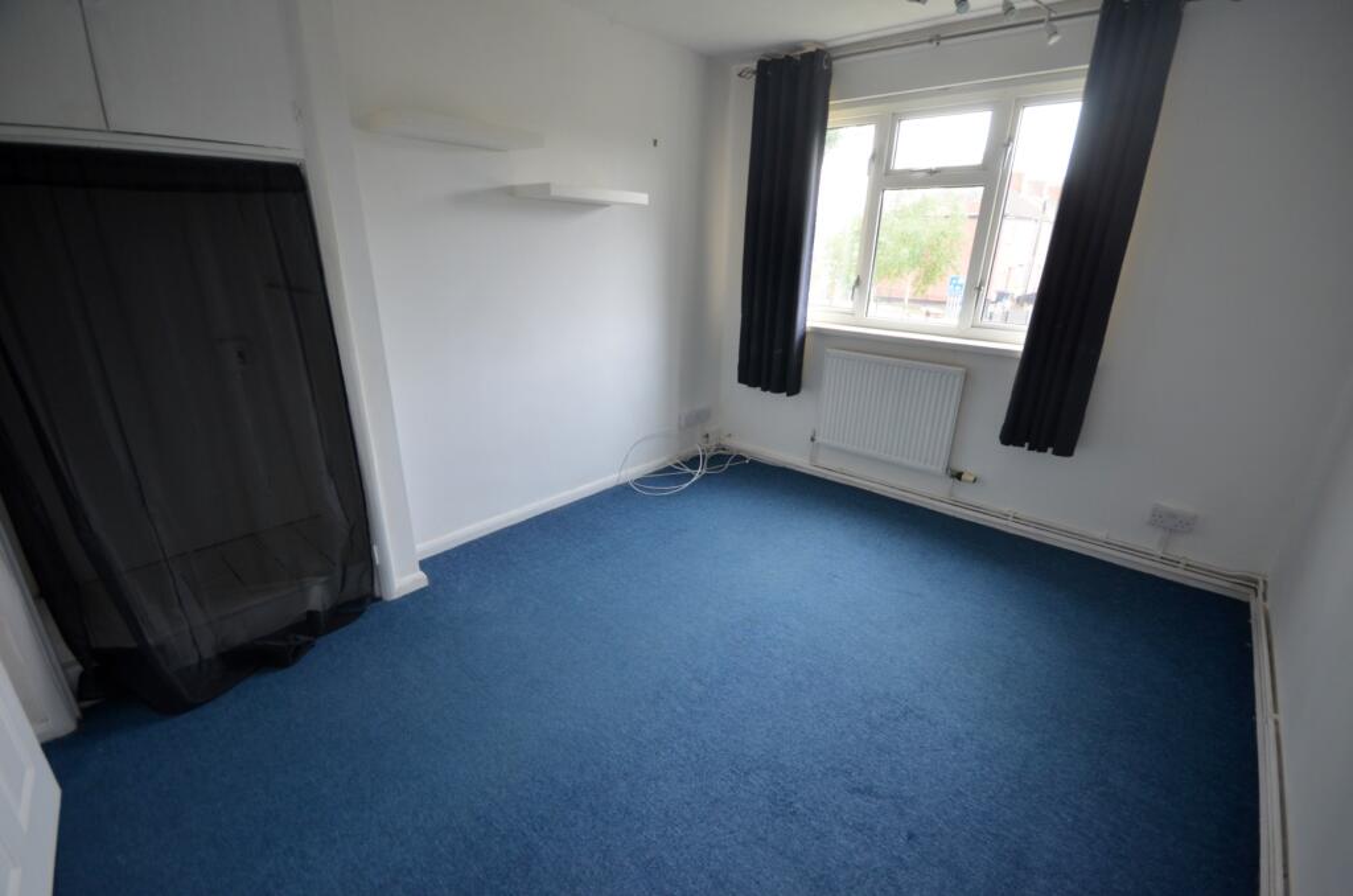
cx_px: 676
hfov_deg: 100.5
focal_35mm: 15
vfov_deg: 77.1
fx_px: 563
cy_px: 448
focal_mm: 10
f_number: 4.5
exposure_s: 1/80
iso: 400
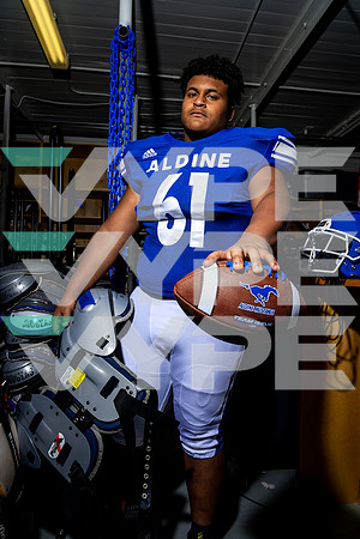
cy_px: 270
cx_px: 180
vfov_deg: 69.4
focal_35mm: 26
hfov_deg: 49.6
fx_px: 390
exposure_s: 1/125
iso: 100
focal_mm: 26
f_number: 8
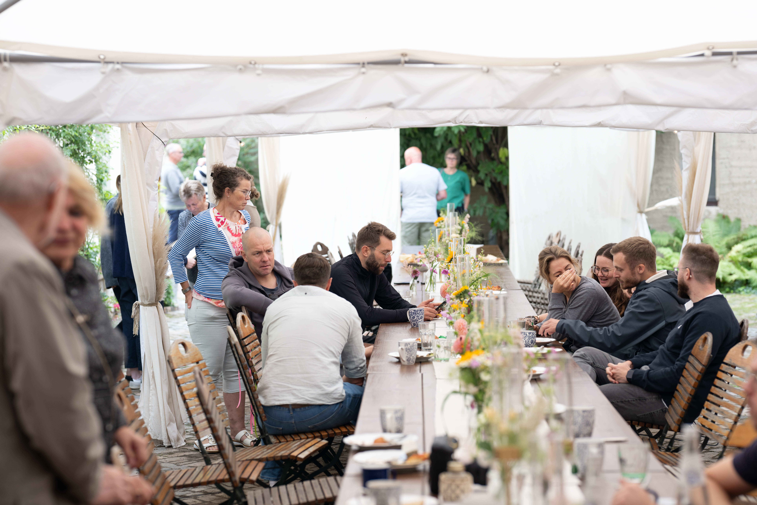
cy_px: 252
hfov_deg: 23.9
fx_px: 1787
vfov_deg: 16.1
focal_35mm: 85
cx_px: 378
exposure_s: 1/250
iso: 200
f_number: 2.8
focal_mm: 85
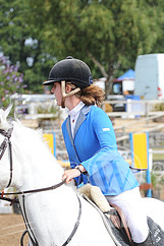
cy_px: 253
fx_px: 1834
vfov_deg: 7.7
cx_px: 115
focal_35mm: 268
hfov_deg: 5.1
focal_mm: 112
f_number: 5.6
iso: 320
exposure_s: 1/1000
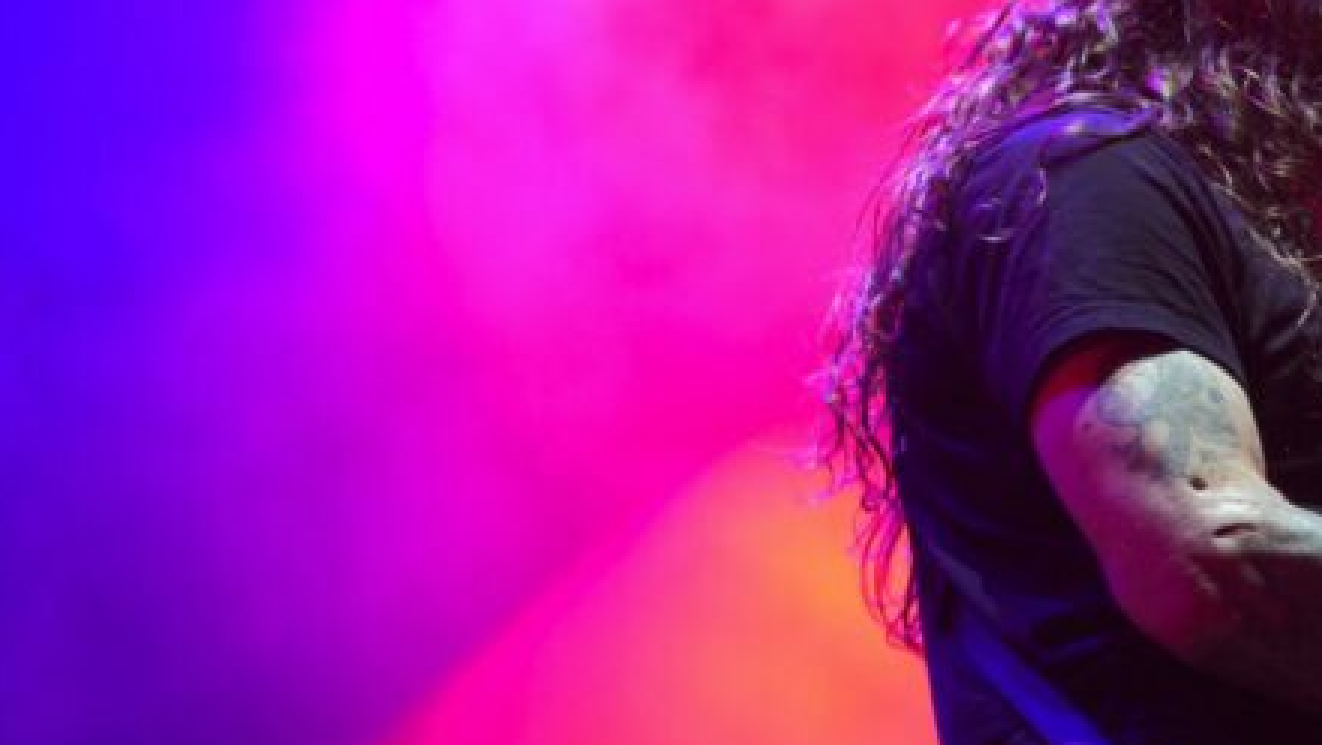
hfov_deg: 6.0
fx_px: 12696
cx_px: 1145
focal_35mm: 362
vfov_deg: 3.4
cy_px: 18
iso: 2500
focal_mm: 132
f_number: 5.6
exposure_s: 1/250
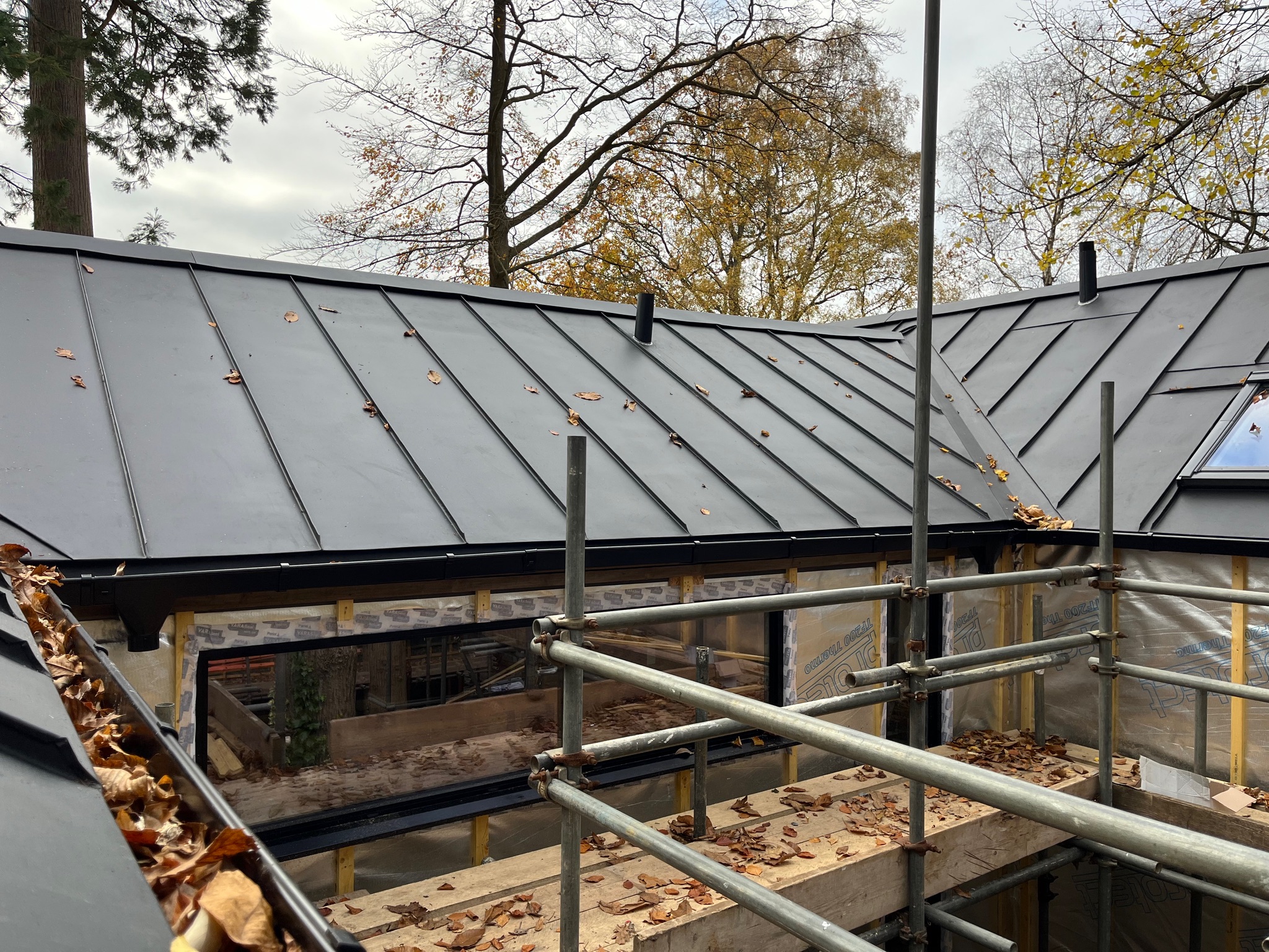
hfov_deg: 67.3
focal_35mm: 26
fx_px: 953
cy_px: 476
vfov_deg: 53.1
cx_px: 634
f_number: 1.6
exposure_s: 1/625
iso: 50
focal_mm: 5.1
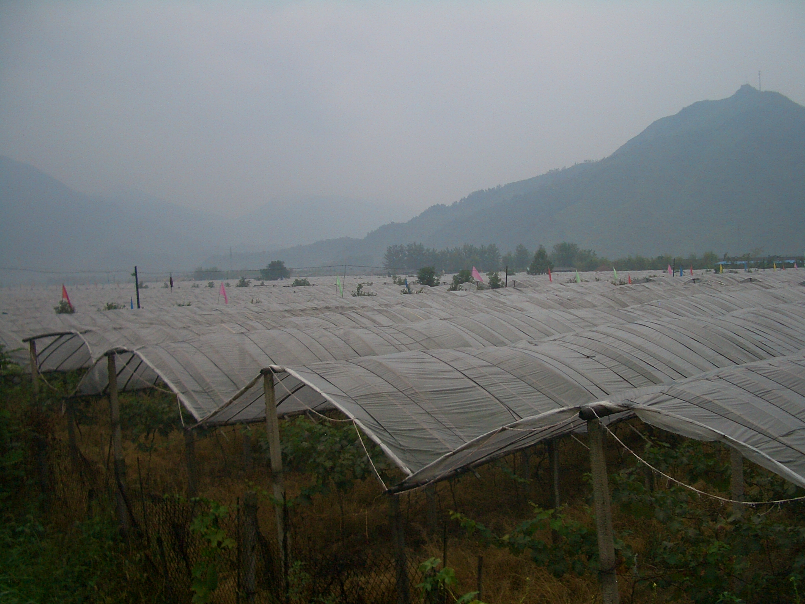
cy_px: 302
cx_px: 402
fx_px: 814
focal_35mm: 35
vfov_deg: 40.7
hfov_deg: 52.6
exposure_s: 1/100
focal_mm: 5.8
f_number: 2.6
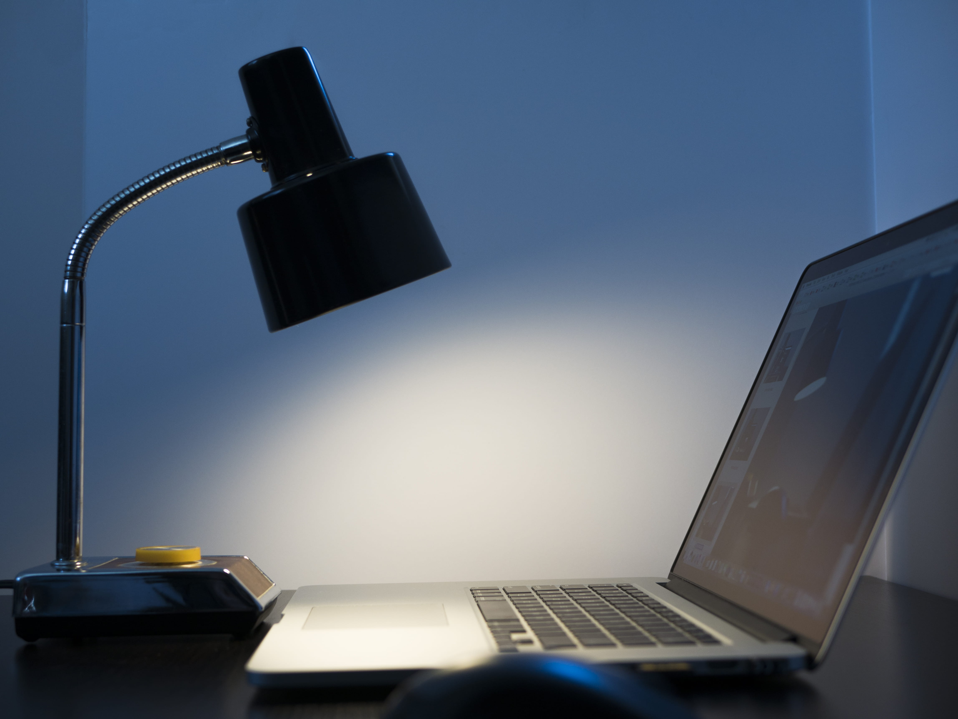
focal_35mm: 50
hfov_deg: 38.2
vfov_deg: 29.1
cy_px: 360
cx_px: 479
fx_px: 1384
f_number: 2.8
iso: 200
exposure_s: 1/200
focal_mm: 25
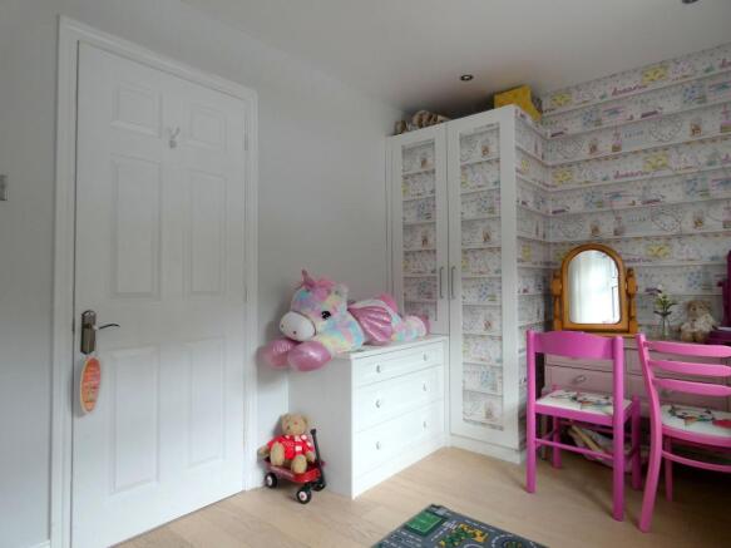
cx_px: 366
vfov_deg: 66.0
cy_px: 274
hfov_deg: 81.8
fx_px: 422
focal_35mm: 20
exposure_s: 1/100
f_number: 2.8
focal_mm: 3.6
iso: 80
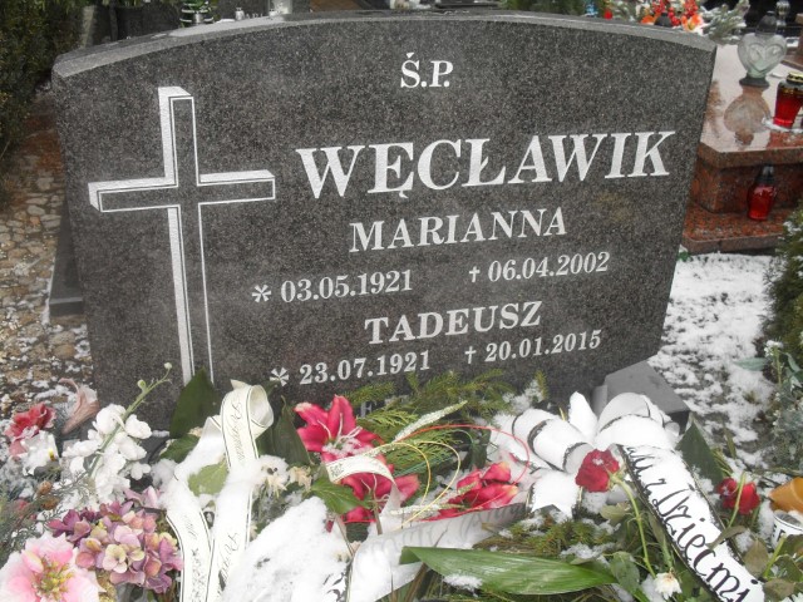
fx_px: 812
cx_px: 402
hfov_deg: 52.6
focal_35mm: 35
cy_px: 301
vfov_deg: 40.7
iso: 100
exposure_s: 1/350
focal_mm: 6.3
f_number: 3.2
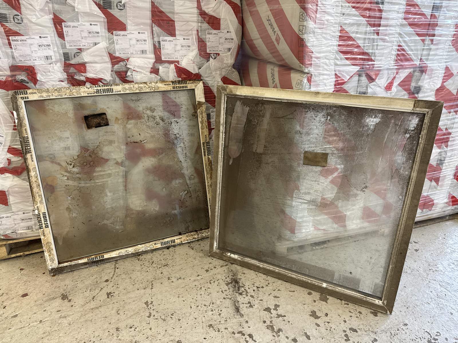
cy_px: 172
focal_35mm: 24
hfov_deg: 71.6
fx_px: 318
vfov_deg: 56.8
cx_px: 229
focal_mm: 6.76
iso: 160
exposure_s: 1/100
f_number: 1.78
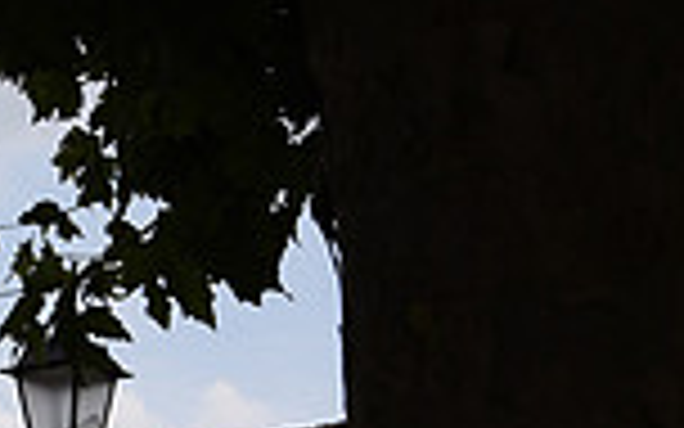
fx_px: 3039
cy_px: 791
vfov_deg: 7.8
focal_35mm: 163
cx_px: -279
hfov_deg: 12.3
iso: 64
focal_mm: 42
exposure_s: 1/200
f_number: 10
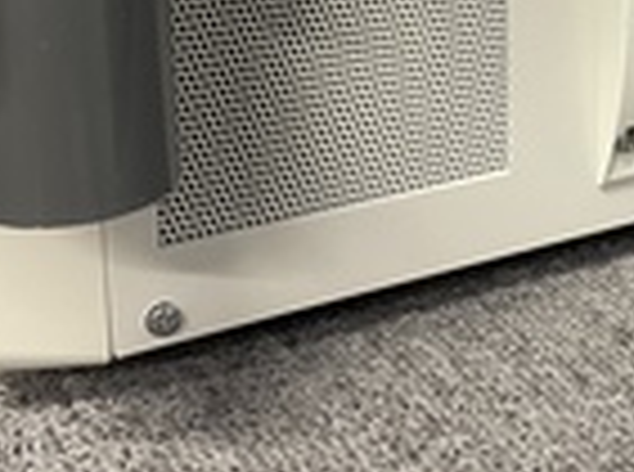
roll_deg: +0.9
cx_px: 576
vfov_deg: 18.9
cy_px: -63
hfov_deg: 25.5
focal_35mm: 74
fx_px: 1352
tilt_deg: -10.6
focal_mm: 4.2
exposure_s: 1/50
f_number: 1.6
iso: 160
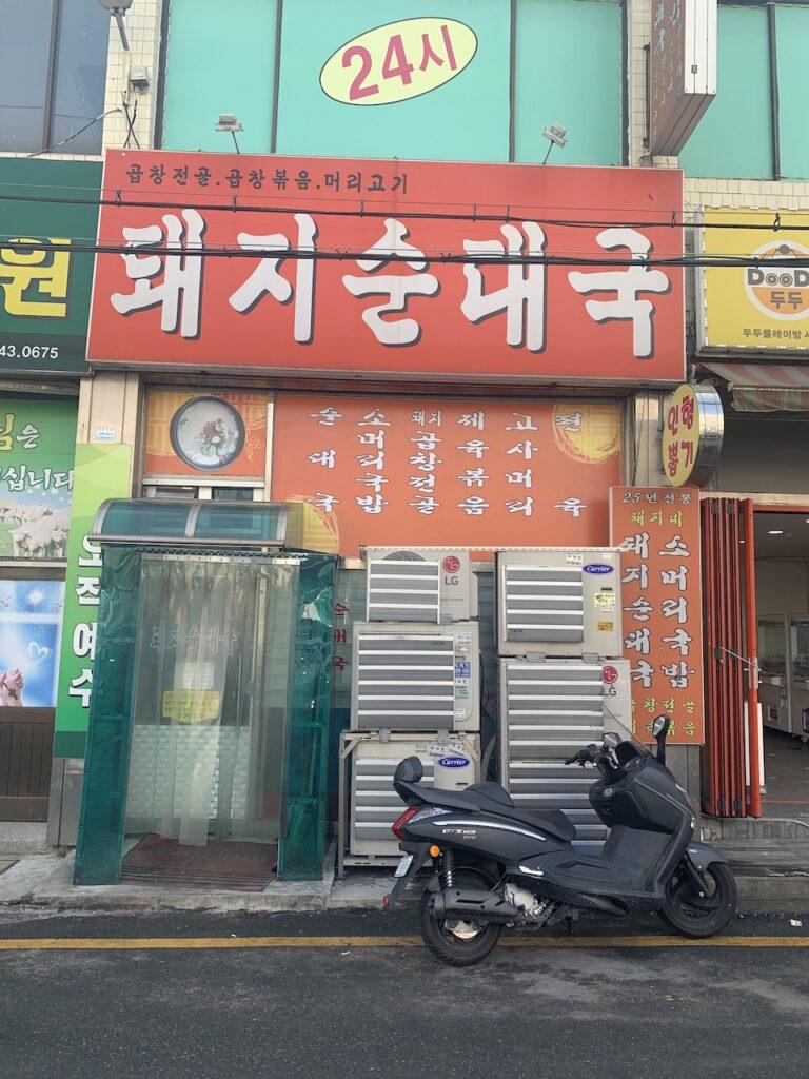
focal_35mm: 26
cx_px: 404
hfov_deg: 53.1
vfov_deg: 67.3
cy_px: 540
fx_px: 810
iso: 25
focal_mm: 4.25
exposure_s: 1/351
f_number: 1.8
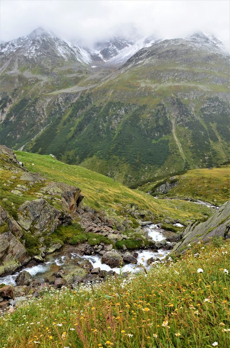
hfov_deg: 47.7
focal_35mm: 27
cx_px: 115
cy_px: 174
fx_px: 260
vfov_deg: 67.5
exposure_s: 1/100
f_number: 9
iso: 320
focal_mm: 18
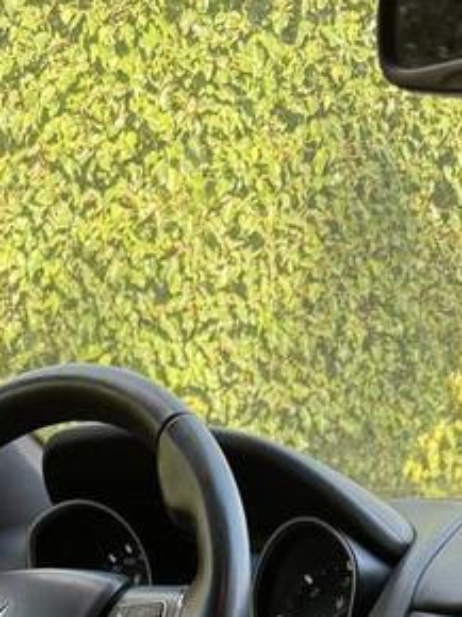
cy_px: 869
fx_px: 1283
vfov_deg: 23.0
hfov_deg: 20.4
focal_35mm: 72
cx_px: 175
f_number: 1.78
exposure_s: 1/177
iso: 160
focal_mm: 6.76
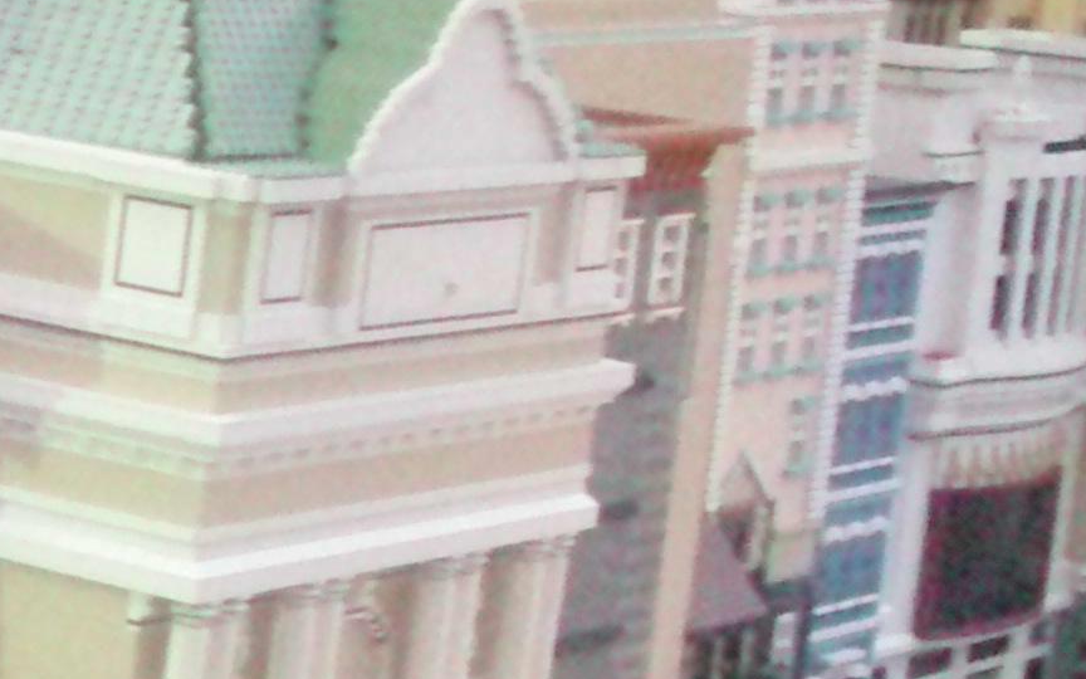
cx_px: -1036
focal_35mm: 167
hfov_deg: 11.4
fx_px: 4943
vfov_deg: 7.8
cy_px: 793
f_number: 3.1
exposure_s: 1/42
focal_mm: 6.3
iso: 1600
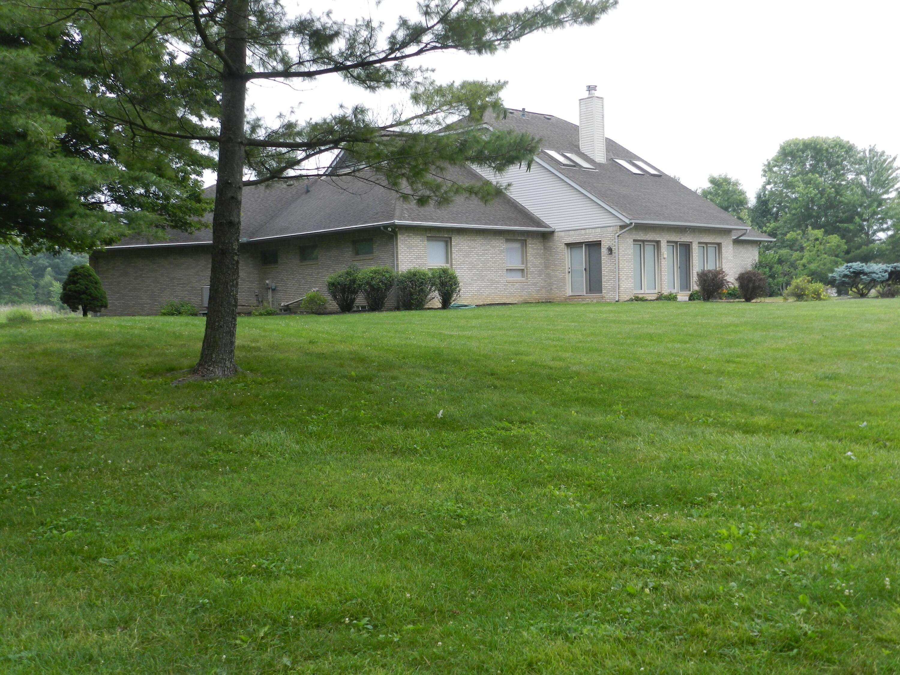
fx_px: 988
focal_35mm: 38
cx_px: 450
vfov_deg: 37.7
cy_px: 338
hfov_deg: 49.0
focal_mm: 6.7
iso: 160
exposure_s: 1/30
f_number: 4
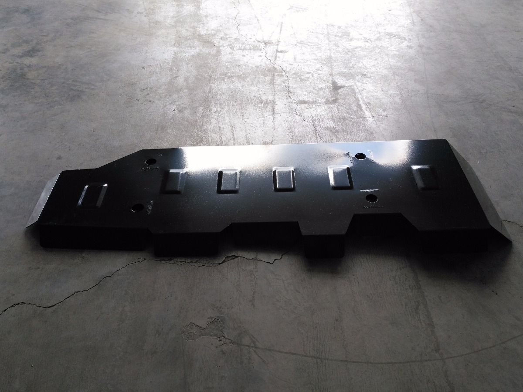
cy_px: 196
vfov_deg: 49.7
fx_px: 423
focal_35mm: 28
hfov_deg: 63.4
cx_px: 262
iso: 100
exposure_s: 1/195
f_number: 2
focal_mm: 2.96
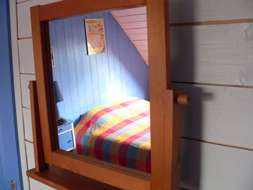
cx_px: 126
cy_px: 95
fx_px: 263
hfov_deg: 51.4
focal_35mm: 36
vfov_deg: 39.7
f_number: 2.8
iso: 200
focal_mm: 6
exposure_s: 1/20
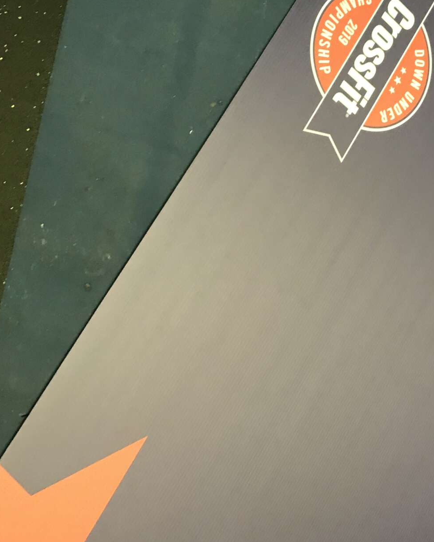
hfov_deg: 25.9
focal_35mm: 57
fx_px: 915
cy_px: 243
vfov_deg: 33.0
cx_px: 386
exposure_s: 1/17
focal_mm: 3.99
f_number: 1.8
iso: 100
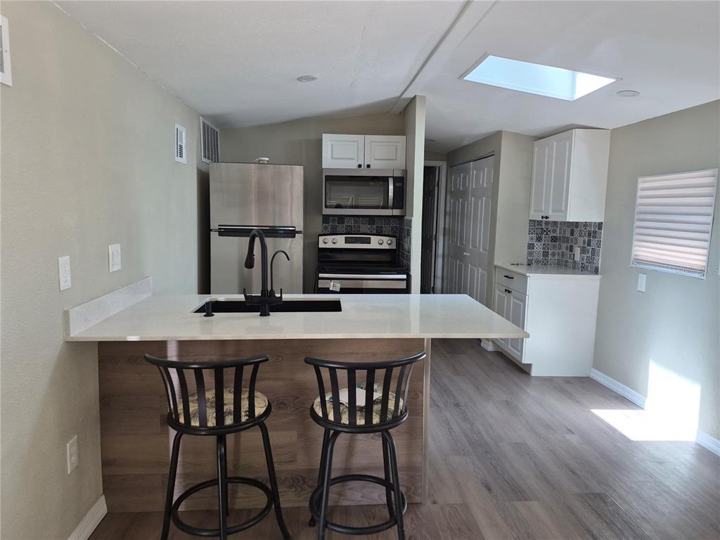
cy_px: 270
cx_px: 360
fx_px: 478
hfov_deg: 73.9
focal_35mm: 23
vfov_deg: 58.9
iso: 160
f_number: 1.8
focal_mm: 5.4
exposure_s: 1/180
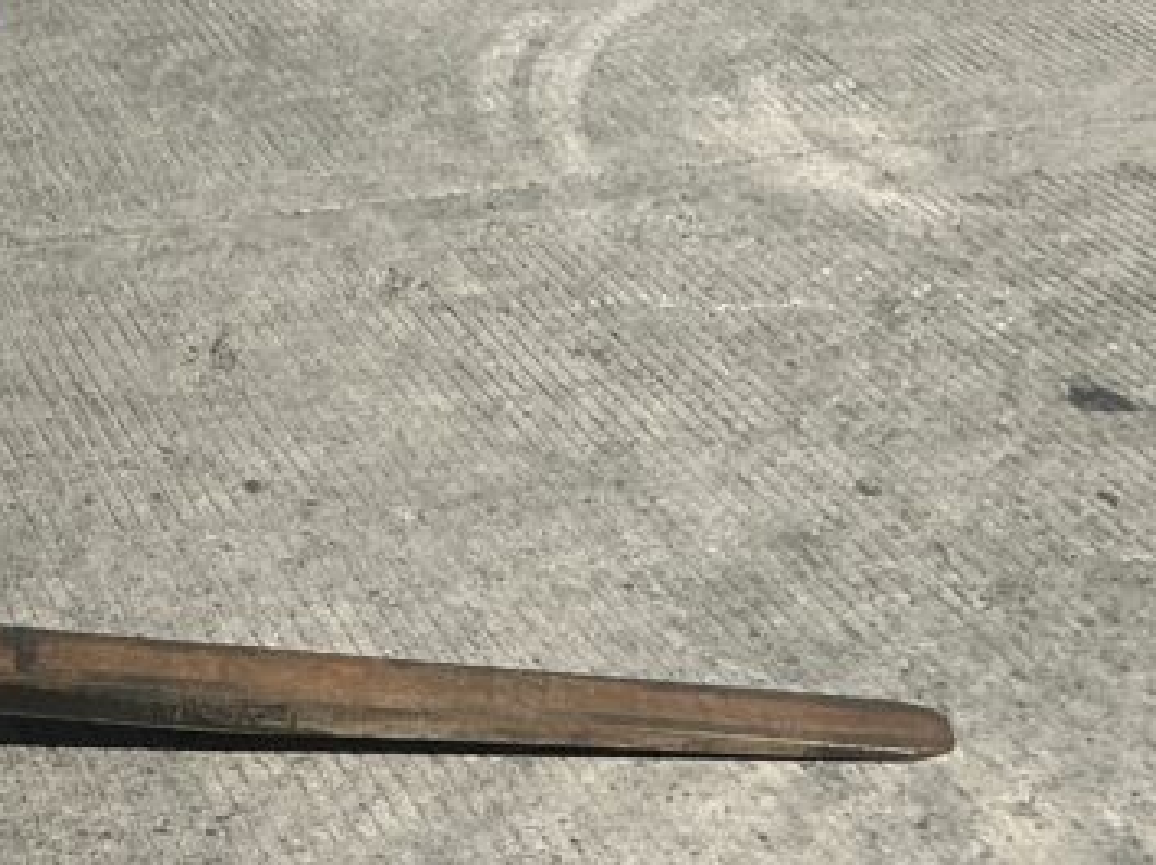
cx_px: 124
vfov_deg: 18.0
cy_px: 712
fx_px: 2703
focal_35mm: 81
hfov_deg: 23.5
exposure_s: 1/2427
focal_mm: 3
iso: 25
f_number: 1.8
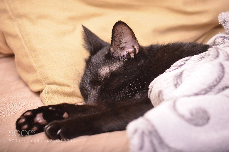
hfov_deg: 8.1
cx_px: 114
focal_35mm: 255
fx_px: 1618
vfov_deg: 5.4
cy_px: 76
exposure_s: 1/250
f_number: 5
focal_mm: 170
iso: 640
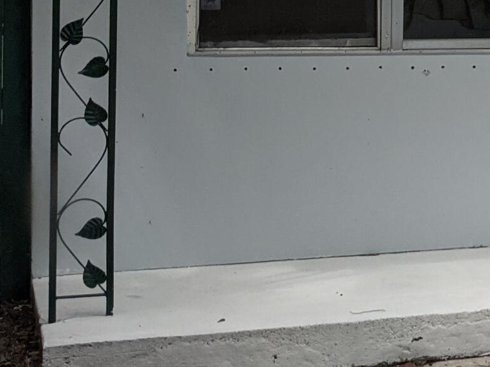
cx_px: 735
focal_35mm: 104
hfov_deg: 17.1
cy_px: 20
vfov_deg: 14.1
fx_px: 1472
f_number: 1.73
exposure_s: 1/4695
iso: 83
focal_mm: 4.38
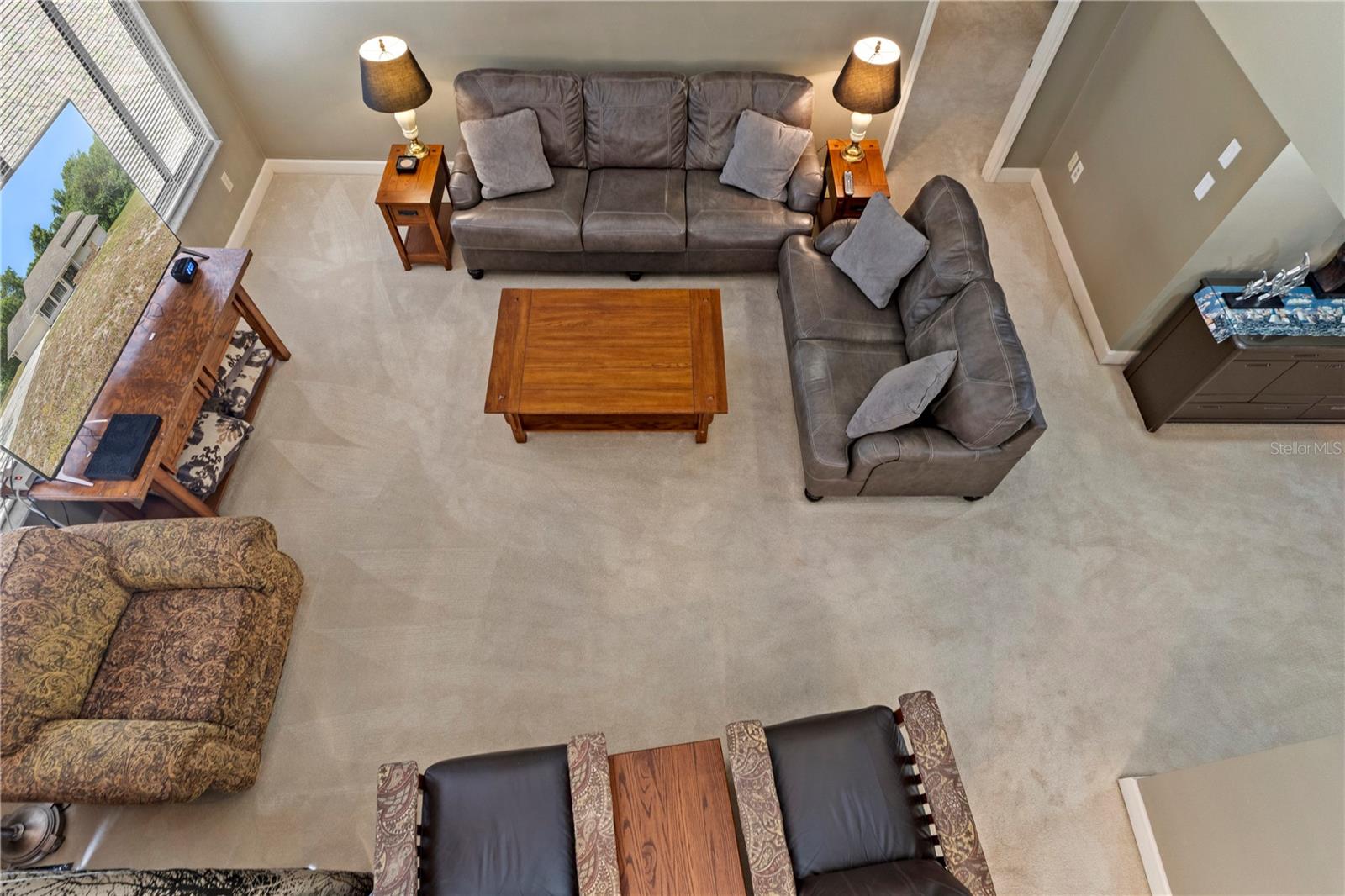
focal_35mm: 18
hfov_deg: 90.0
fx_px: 672
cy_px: 448
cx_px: 672
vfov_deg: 67.4
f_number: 8
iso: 320
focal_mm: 12
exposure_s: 1
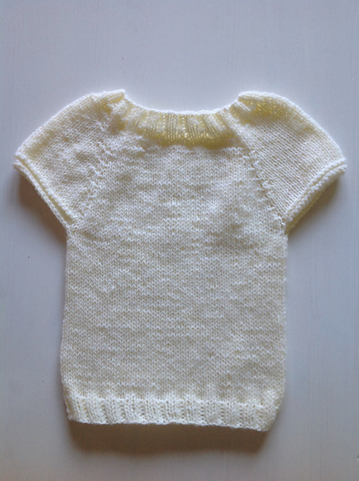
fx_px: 485
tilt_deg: -87.9
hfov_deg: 40.6
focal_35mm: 35
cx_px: 180
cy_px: 240
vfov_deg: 52.7
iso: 64
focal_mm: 4.28
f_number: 2.4
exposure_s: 1/20
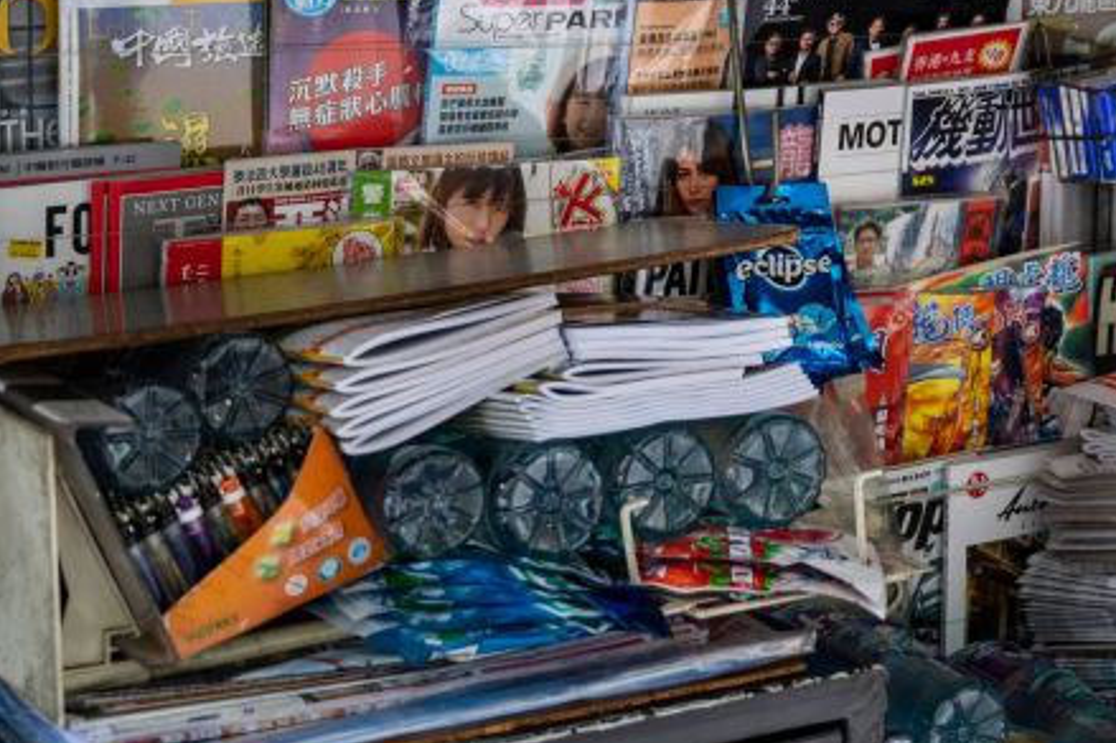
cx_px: 1197
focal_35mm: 91
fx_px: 2819
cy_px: -22
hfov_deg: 21.4
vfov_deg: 14.7
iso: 1000
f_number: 4
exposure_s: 1/80
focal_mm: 39
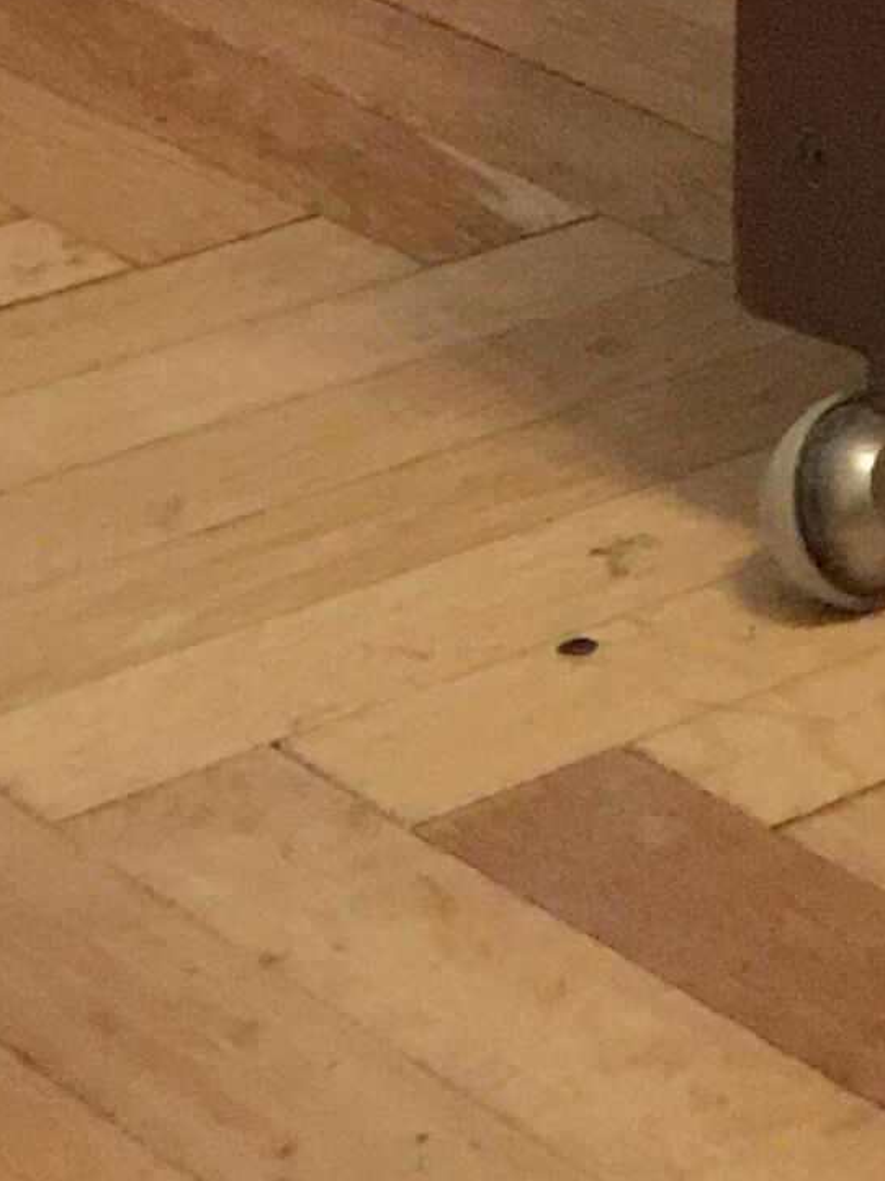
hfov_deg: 8.7
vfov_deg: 9.9
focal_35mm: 162
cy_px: -2063
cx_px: 1724
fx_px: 5526
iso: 100
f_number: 2.2
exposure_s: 1/17
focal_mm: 4.15
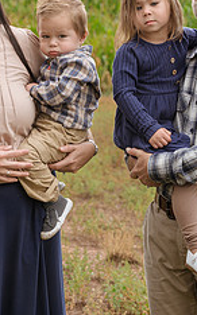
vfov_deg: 15.2
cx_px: 69
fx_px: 1178
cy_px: 71
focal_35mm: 137
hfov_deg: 9.6
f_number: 5.6
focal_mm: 70
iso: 200
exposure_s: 1/125
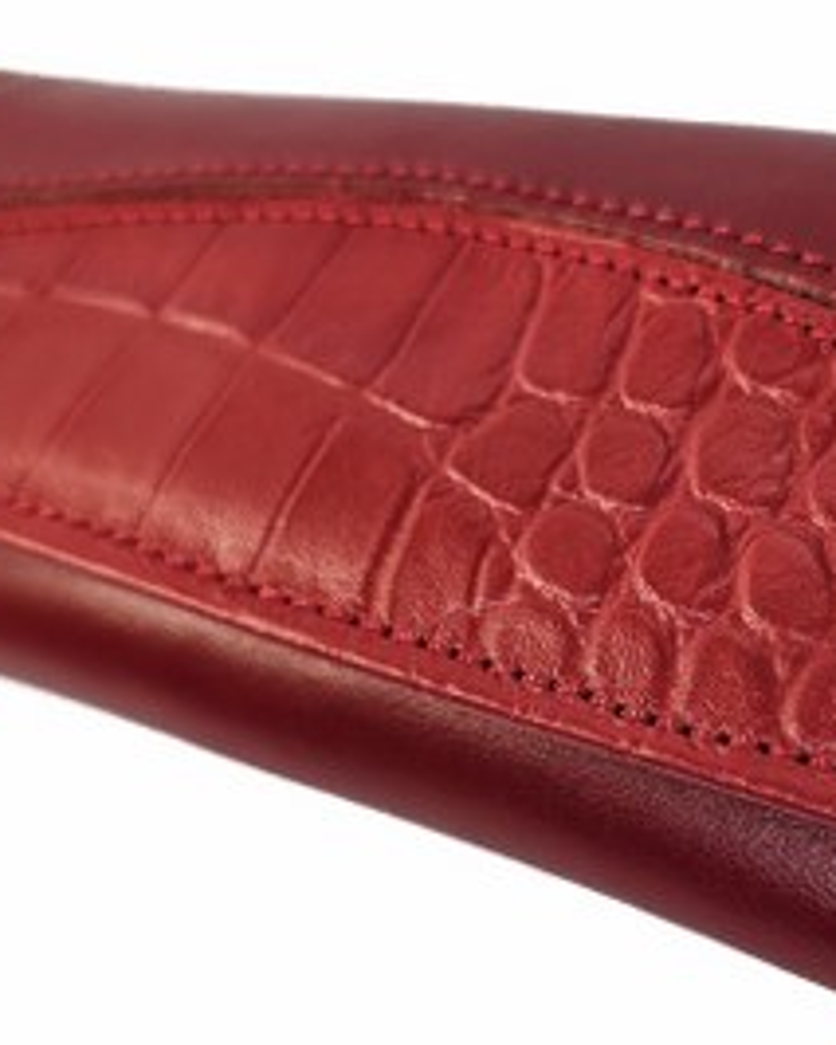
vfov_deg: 34.7
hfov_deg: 27.7
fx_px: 1669
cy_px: 605
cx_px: 636
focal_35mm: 54
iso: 10
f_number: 1.7
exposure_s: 1/116
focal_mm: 6.3
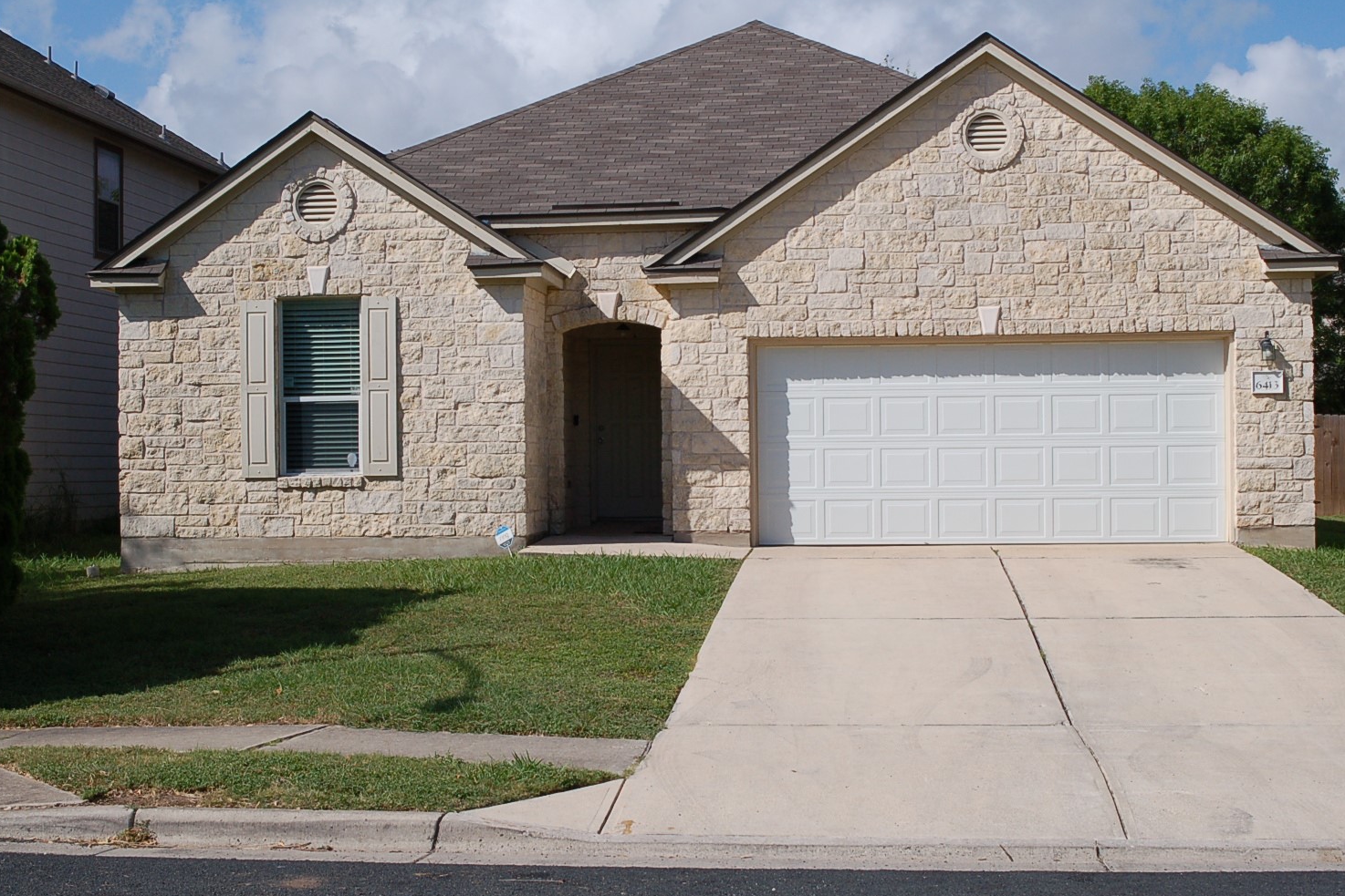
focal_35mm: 54
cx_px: 675
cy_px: 447
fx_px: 1999
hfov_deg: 37.2
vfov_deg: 25.3
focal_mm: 35
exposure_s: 1/640
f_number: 13
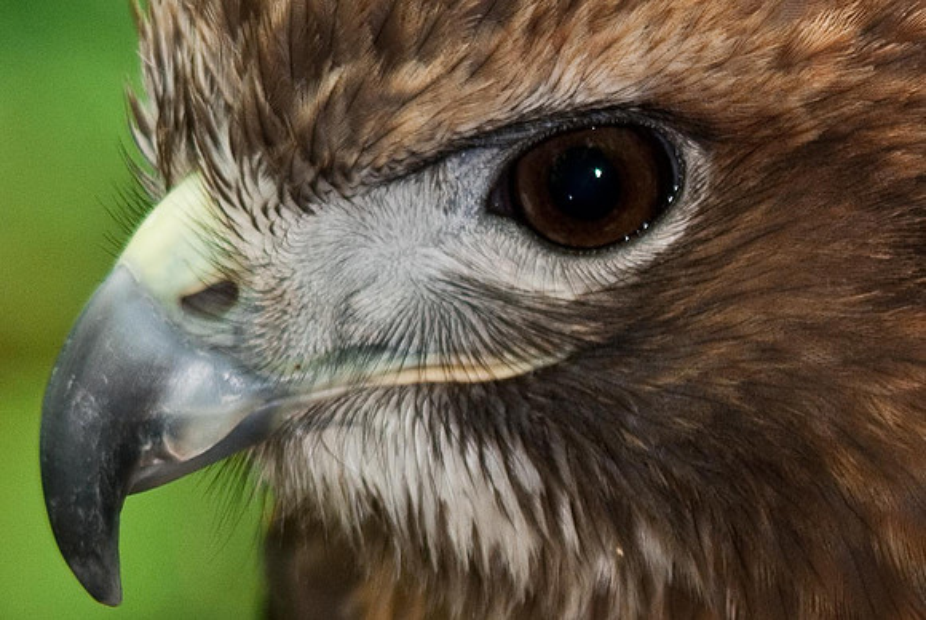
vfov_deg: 3.7
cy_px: 310
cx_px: 463
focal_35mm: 375
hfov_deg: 5.5
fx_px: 9655
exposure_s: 1/30
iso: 200
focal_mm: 250
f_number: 8
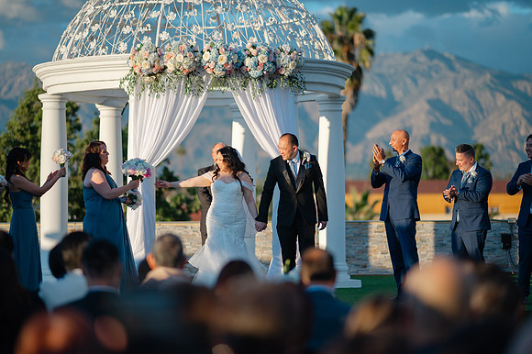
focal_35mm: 105
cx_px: 266
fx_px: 1551
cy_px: 177
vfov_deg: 13.0
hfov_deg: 19.5
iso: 100
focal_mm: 105
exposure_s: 1/5000
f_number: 1.4
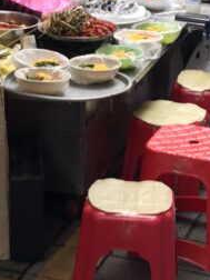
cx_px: 142
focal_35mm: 114
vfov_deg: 17.2
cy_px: 102
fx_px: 922
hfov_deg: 13.0
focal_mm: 3.99
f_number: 1.8
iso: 40
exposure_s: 1/120
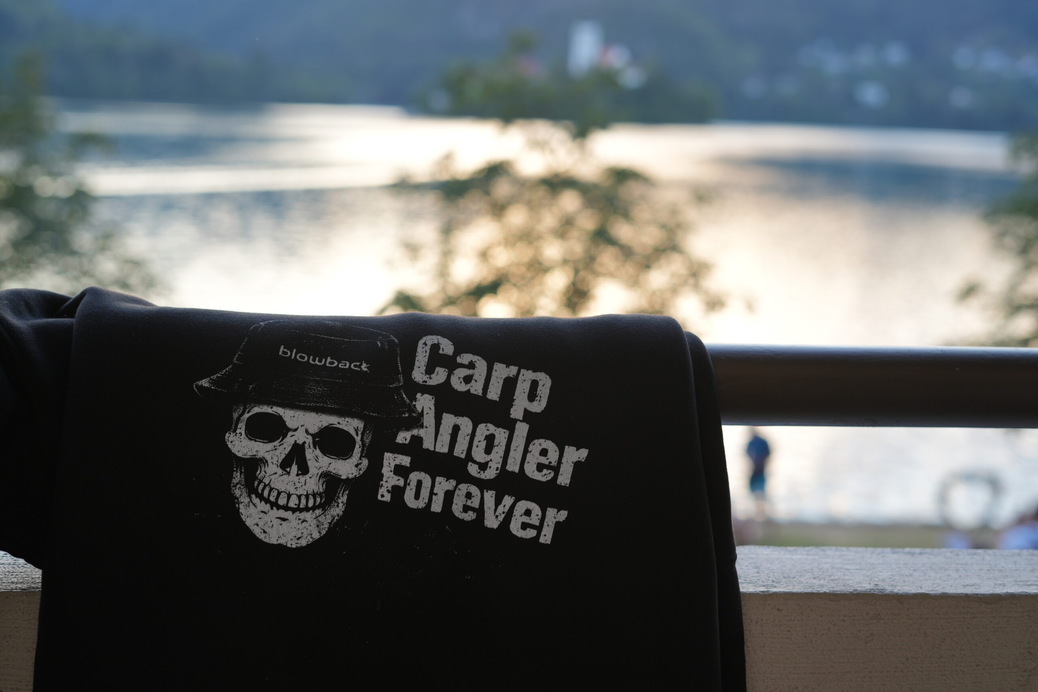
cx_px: 519
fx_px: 1442
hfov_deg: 39.6
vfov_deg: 27.0
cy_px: 346
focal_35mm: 50
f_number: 4
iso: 160
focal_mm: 50
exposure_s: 1/60
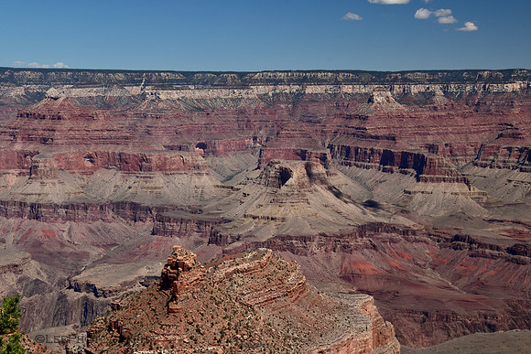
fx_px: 974
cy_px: 177
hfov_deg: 30.5
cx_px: 266
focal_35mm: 66
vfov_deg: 20.6
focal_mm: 44
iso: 200
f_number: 11
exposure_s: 1/250
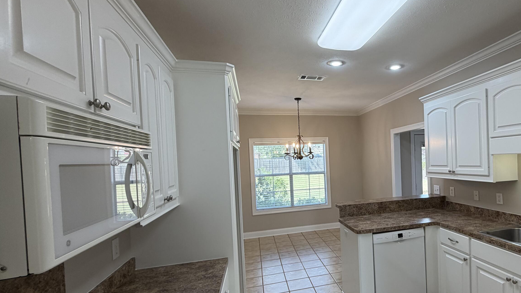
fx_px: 276
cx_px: 340
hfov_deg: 84.2
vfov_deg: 55.7
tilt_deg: -1.5
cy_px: 166
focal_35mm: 20
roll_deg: +2.8
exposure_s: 1/120
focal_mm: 2.22
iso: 100
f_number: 2.2
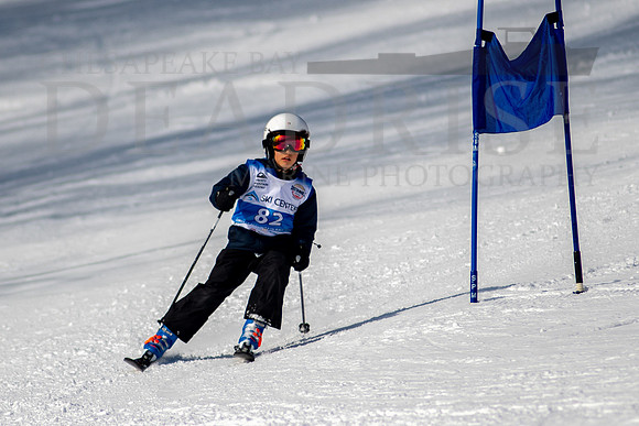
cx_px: 289
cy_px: 225
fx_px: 13248
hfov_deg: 2.8
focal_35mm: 746
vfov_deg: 1.8
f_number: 2.8
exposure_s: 1/8000
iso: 100
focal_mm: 300
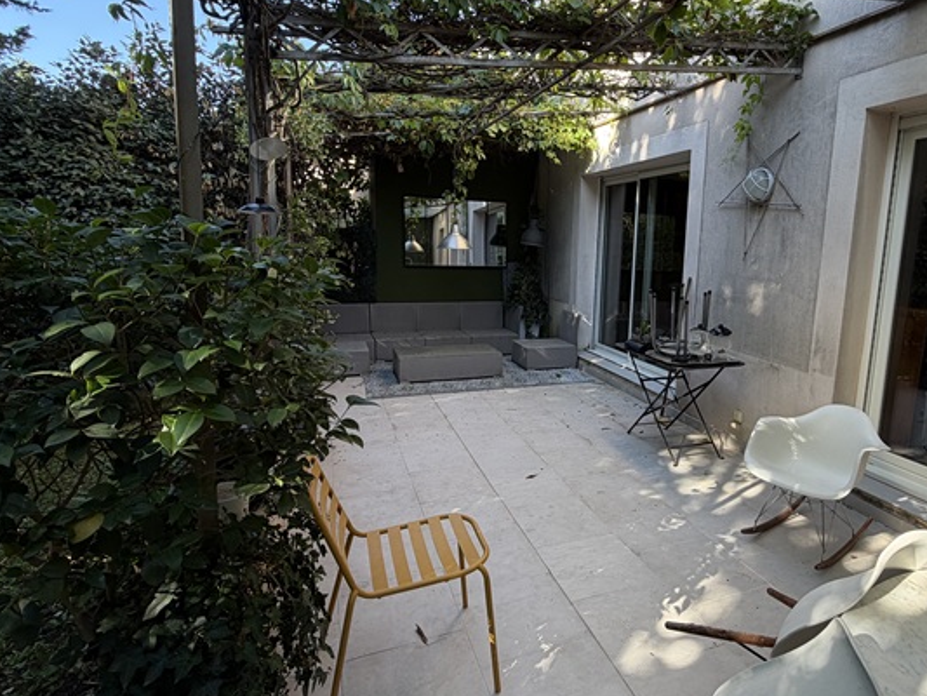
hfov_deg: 77.6
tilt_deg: -7.6
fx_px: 562
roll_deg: -2.7
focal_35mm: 21
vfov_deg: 63.4
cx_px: 579
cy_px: 334
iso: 40
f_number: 2.2
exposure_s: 1/144
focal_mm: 2.22
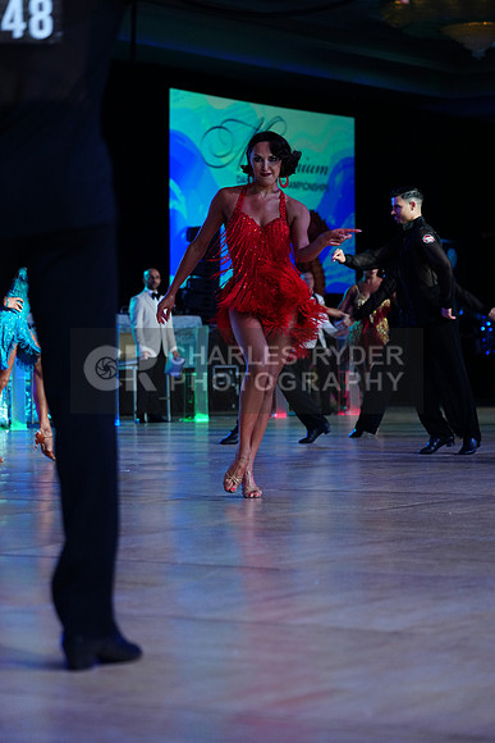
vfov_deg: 19.5
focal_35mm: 105
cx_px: 248
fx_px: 2164
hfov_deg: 13.0
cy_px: 372
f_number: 4
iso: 2500
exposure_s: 1/400
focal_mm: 105
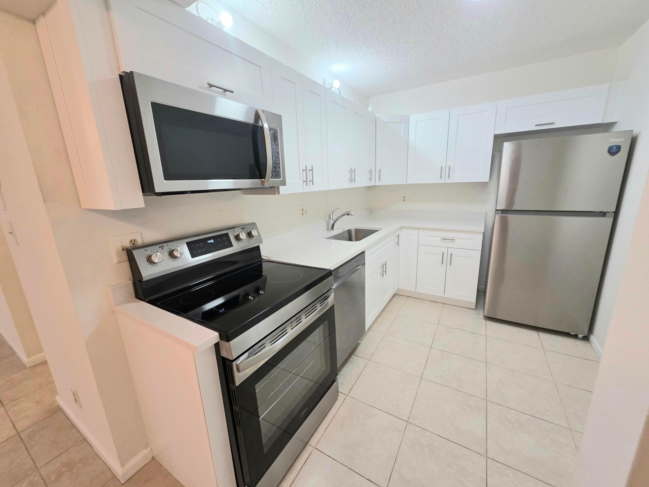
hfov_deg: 106.2
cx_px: 324
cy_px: 244
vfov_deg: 89.9
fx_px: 244
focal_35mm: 13
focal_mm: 2.2
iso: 160
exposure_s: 1/120
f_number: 1.9
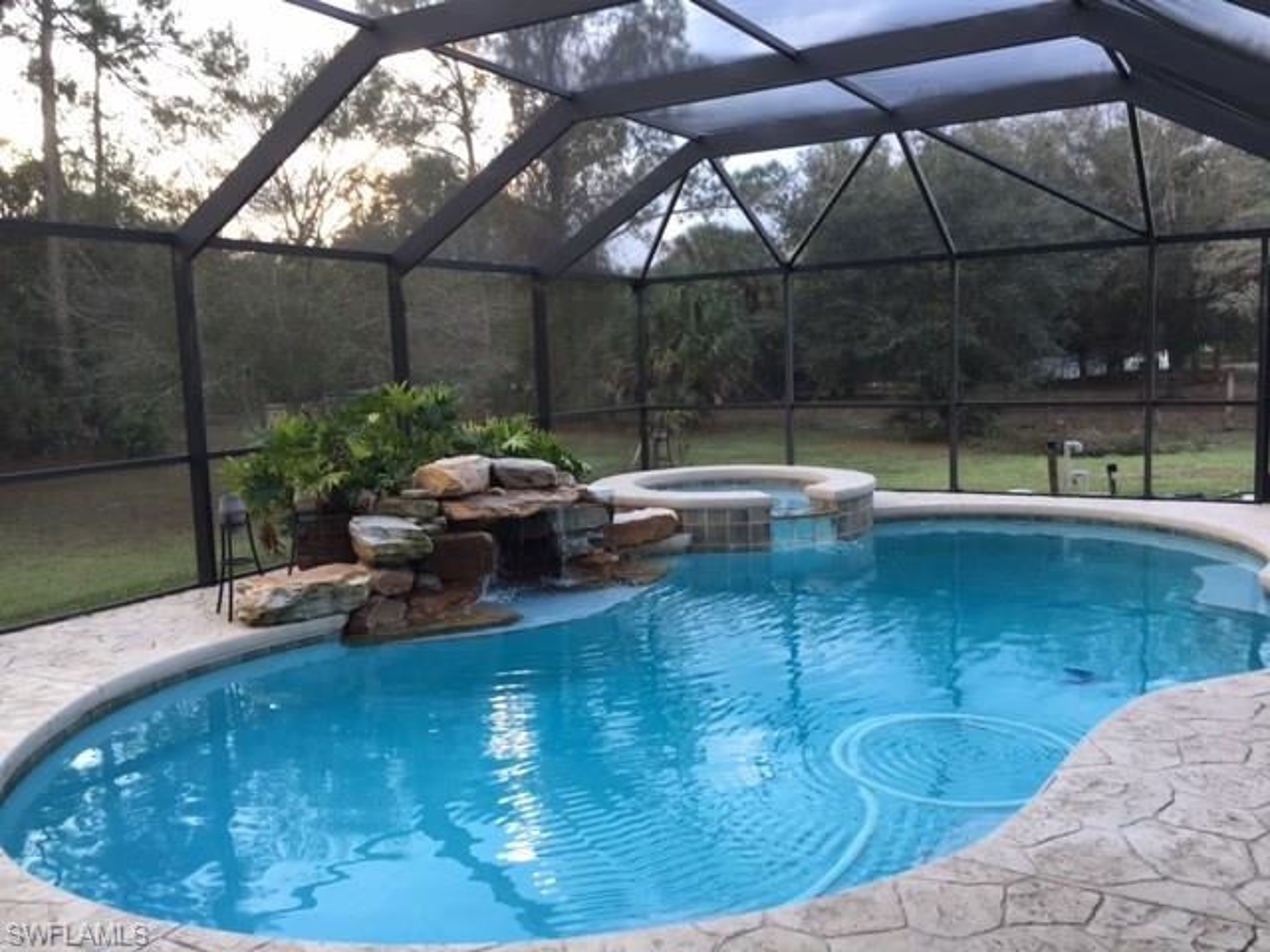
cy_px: 476
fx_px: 1064
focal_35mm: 29
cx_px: 635
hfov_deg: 61.7
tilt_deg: -6.3
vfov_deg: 48.2
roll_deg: +1.4
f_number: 2.2
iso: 32
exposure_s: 1/60
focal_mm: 4.15
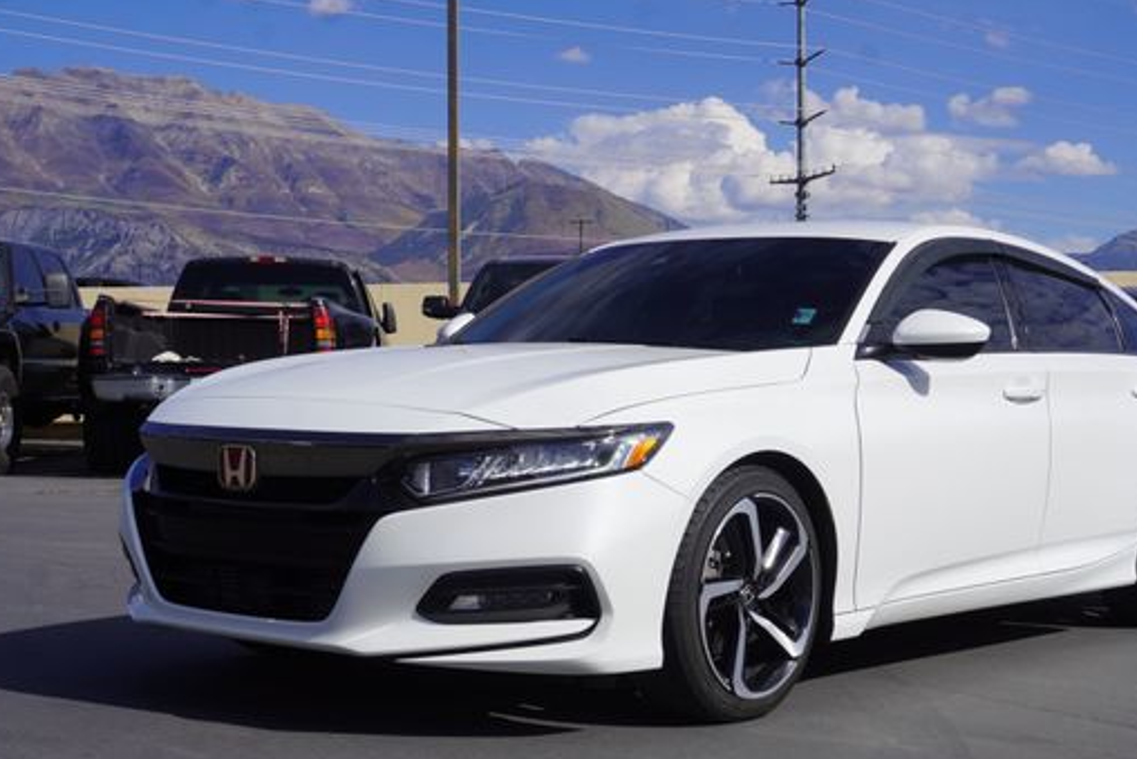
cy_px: 475
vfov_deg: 23.1
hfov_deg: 34.0
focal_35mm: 59
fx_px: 1852
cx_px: 687
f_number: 11
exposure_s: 1/320
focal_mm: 31
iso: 100
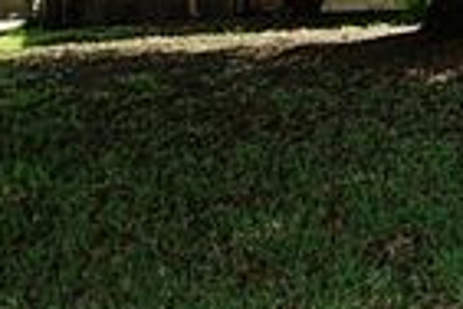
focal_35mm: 128
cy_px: -95
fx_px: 1646
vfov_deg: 10.5
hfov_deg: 14.9
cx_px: 690
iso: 100
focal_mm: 24
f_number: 6.3
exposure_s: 1/160
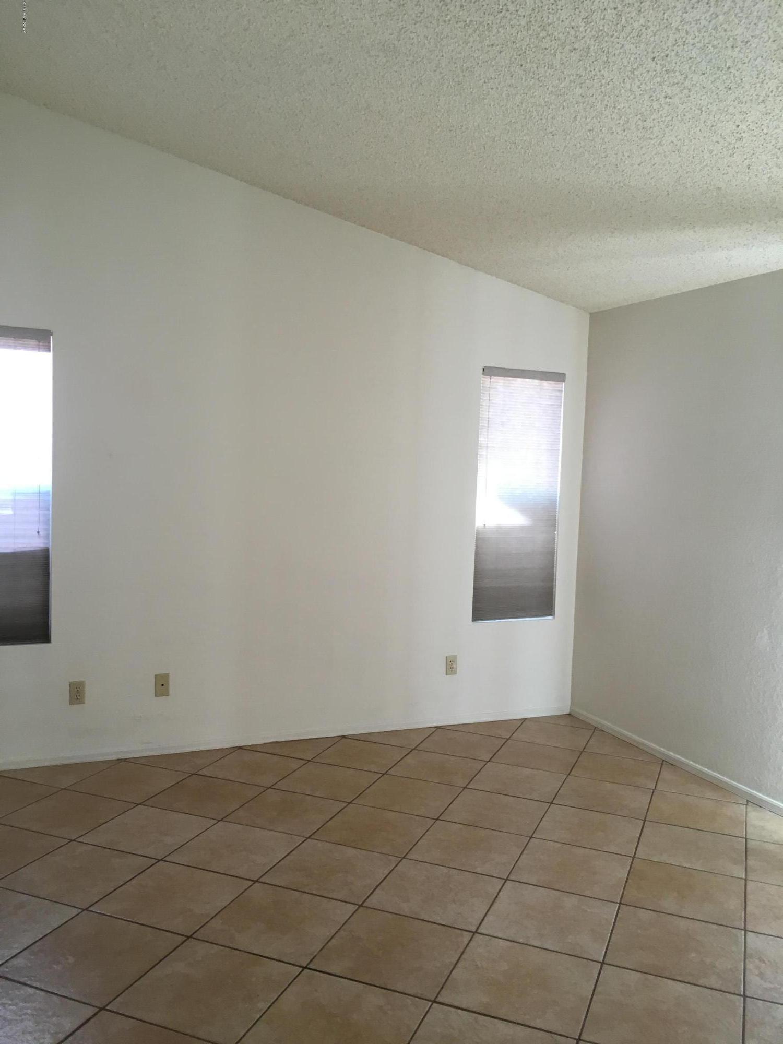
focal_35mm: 29
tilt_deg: -3.6
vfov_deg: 61.7
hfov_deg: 48.2
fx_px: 875
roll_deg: -1.5
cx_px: 392
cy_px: 522
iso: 32
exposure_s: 1/30
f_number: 2.2
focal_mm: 4.15
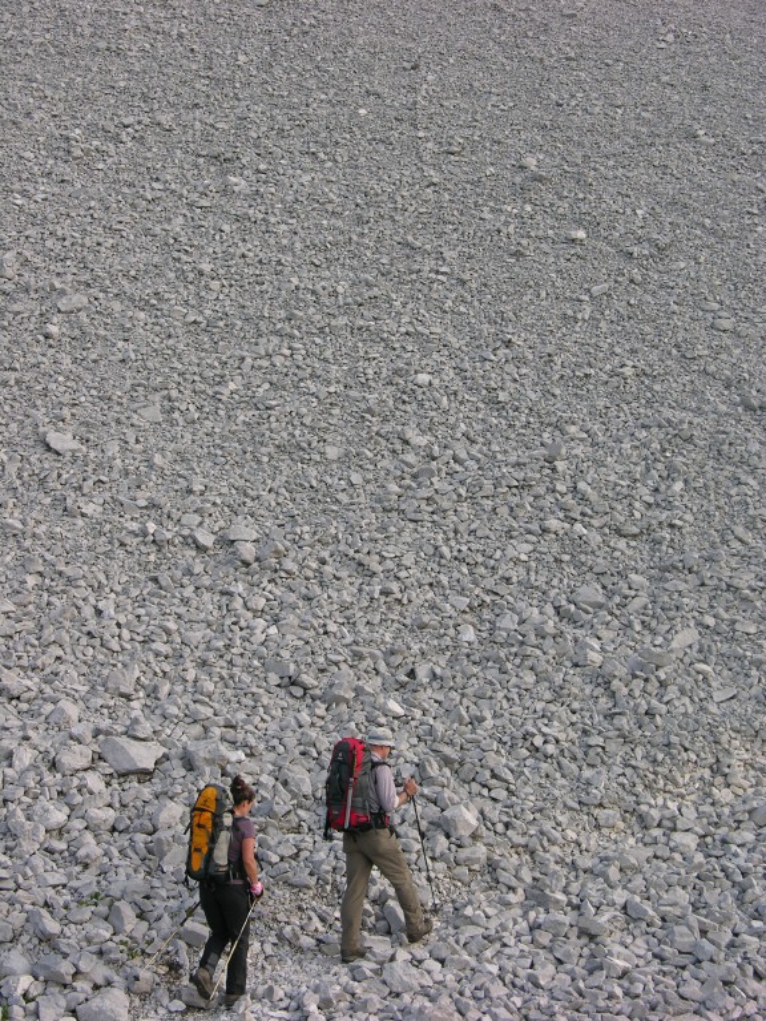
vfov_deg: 26.3
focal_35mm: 74
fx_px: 2183
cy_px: 510
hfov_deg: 19.9
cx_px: 383
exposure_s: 1/122
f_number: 4.2
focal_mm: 18.8
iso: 50
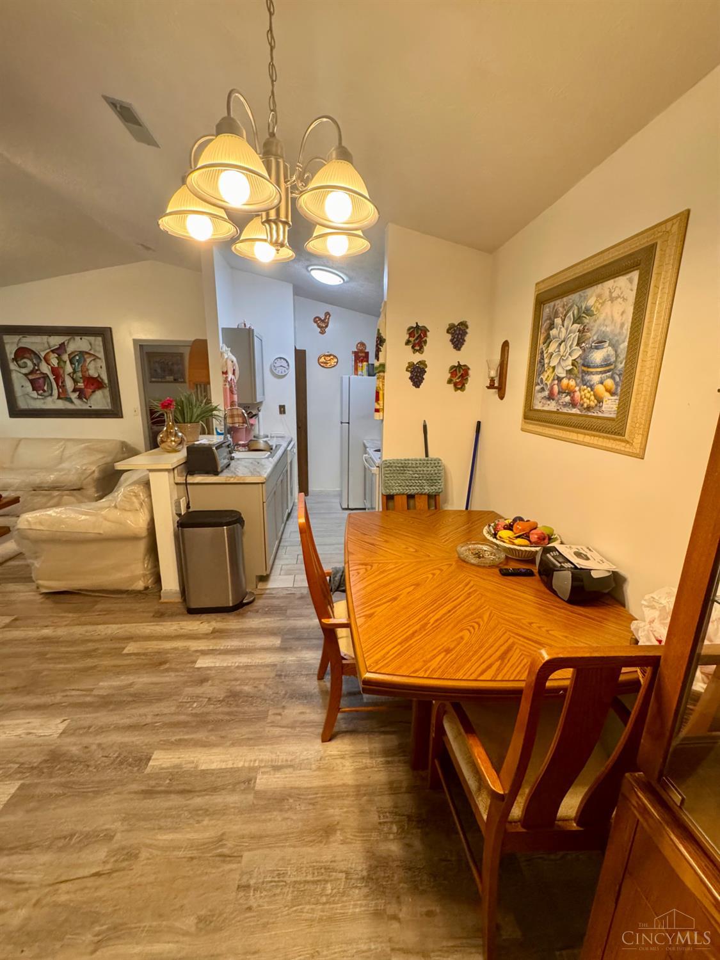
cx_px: 360
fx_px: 388
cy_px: 480
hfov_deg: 85.7
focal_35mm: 14
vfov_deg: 102.1
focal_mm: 2.22
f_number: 2.2
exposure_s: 1/120
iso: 320
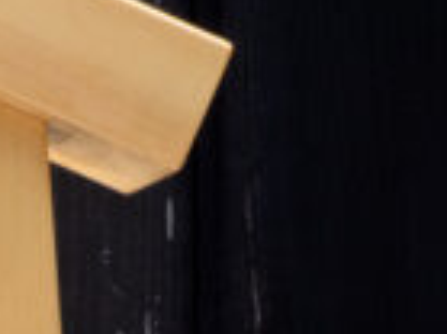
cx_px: -814
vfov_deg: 4.0
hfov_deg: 5.1
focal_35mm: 368
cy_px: 809
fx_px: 4748
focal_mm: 25
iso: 200
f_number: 8
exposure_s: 1/125
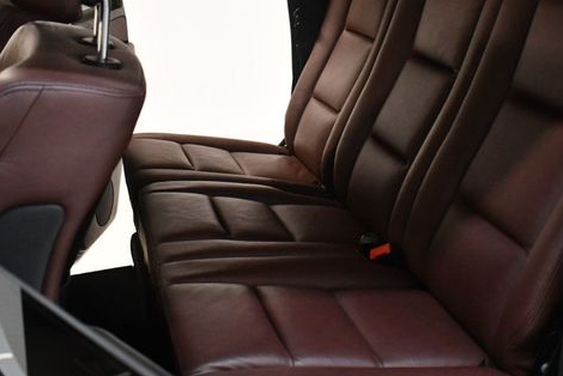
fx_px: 767
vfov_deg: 27.4
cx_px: 353
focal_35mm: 49
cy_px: 133
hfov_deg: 40.0
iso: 3200
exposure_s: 1/125
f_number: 3.5
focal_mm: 18
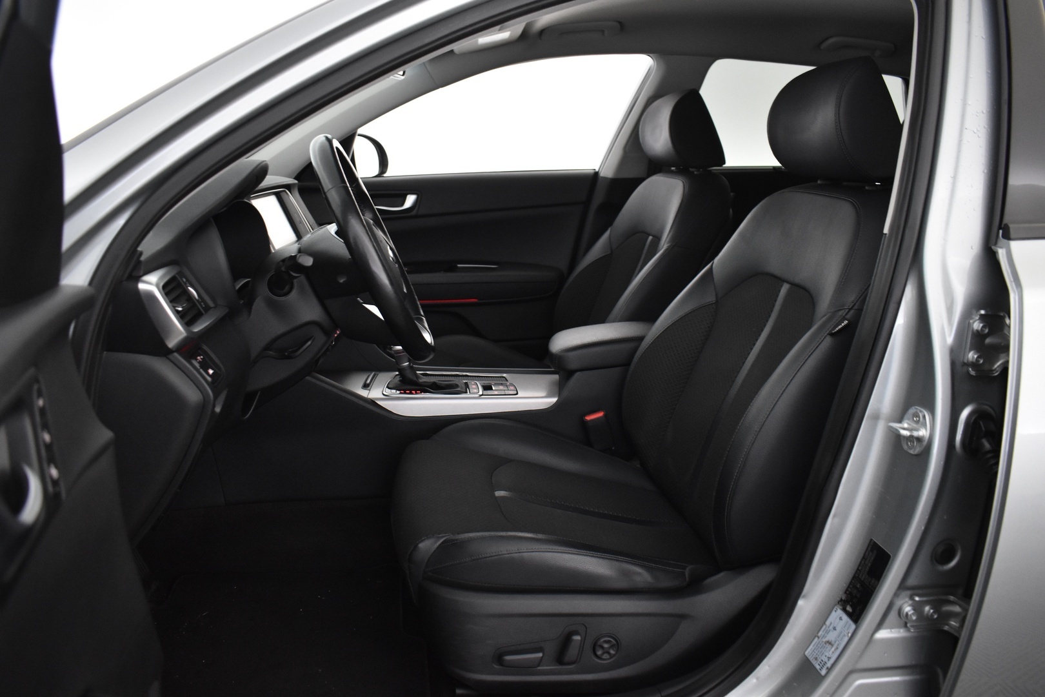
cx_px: 522
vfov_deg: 47.9
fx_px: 784
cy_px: 348
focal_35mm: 27
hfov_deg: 67.4
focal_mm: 18
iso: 1800
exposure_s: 1/30
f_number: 3.5
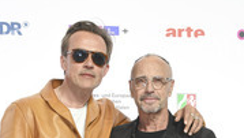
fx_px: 531
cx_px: 121
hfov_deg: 25.9
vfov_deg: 13.1
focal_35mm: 82
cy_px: 264
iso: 1250
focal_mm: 35
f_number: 4.5
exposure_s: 1/160
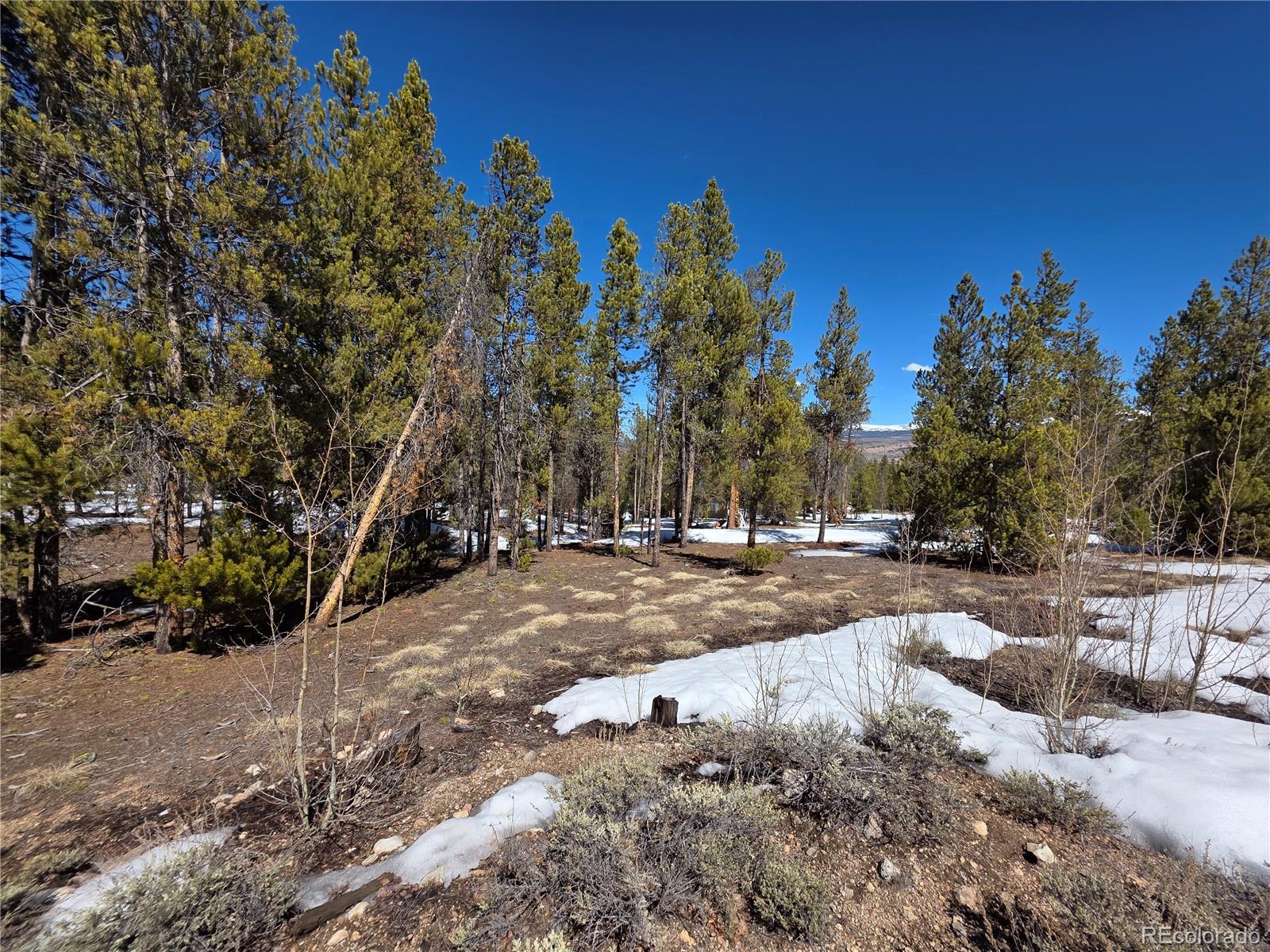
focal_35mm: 13
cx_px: 635
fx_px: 477
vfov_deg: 89.9
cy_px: 476
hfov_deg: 106.2
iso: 40
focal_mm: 2.2
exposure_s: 1/2650
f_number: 1.9
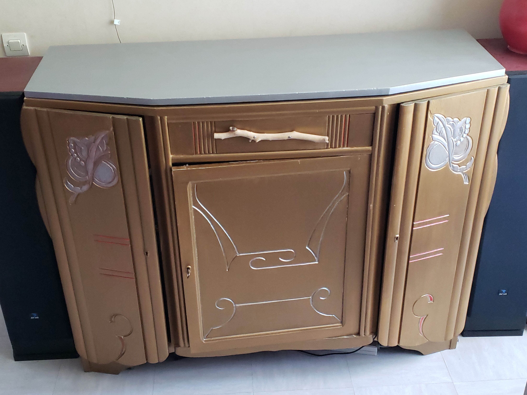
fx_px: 396
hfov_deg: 67.3
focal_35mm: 26
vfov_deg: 53.1
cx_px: 264
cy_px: 198
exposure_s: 1/40
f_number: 1.5
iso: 320
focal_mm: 4.3
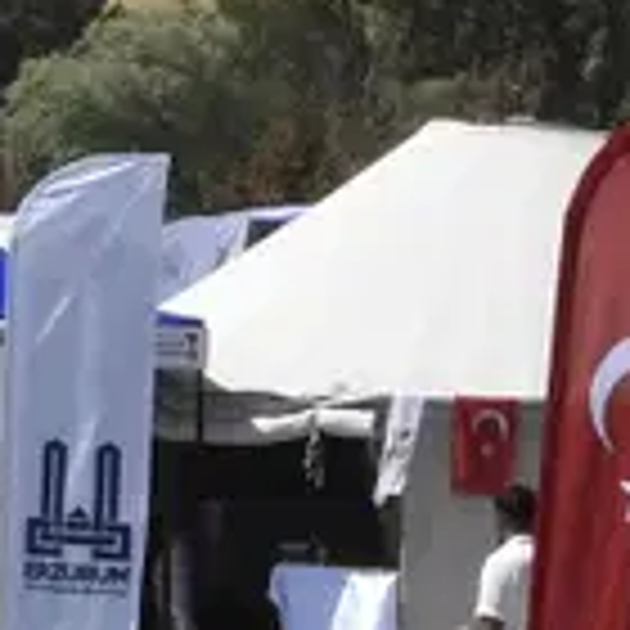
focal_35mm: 257
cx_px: -288
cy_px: -45
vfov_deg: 6.8
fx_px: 5292
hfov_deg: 6.7
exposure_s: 1/1000
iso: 1250
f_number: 16
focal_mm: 22
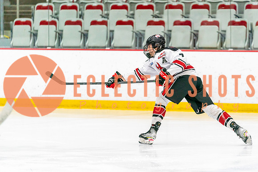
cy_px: 96
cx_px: 167
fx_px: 1898
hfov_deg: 7.8
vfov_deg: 5.2
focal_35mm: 265
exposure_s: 1/1250
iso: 3200
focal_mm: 200
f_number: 2.8
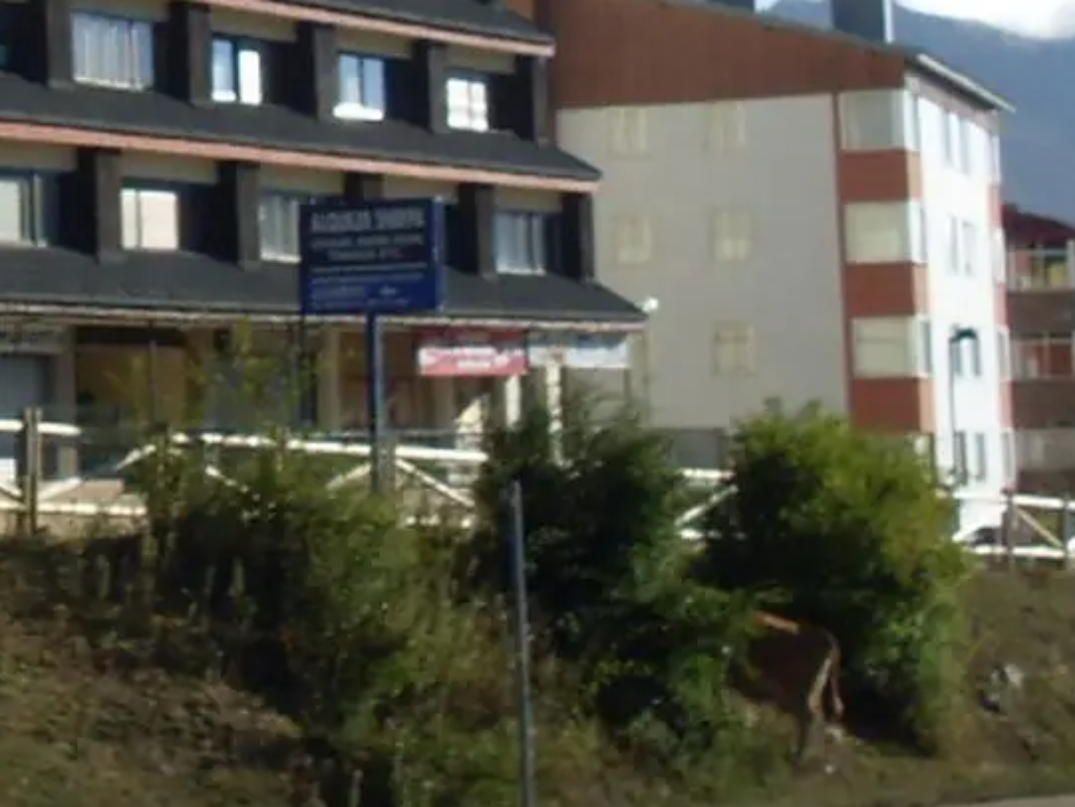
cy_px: -213
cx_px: -328
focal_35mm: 118
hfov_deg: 15.8
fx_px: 3665
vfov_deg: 12.2
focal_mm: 6.3
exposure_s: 1/180
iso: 80
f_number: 8.4
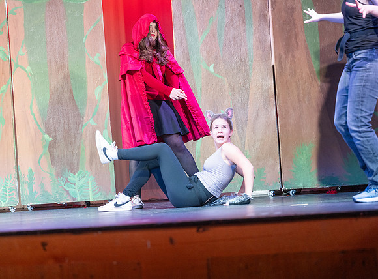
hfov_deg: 16.9
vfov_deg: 12.5
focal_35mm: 117
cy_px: 126
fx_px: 1275
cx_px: 183
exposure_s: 1/320
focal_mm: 97
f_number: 2.8
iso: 1000
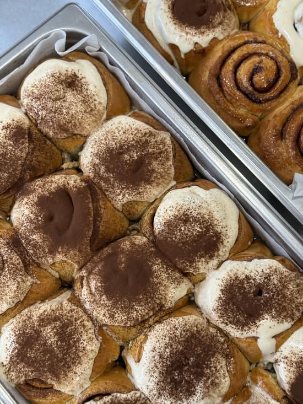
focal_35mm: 48
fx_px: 560
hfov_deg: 30.3
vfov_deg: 39.7
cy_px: 202
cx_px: 152
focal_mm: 6.76
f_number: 1.78
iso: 160
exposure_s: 1/60
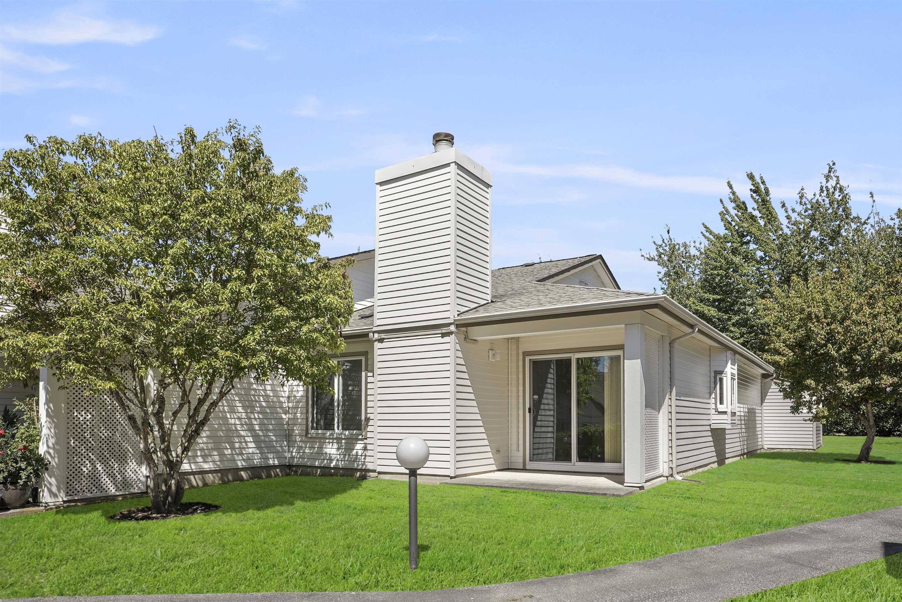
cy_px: 301
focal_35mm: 23
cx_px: 451
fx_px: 576
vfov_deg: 55.2
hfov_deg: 76.1
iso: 125
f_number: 8
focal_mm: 23
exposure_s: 1/125
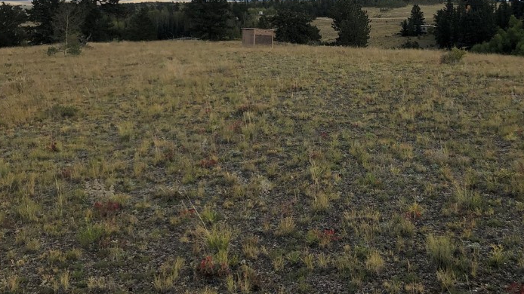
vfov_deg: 25.6
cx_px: 330
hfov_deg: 45.1
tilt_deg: -3.3
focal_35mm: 45
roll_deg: +0.7
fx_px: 625
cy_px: 27
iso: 20
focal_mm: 3.99
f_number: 1.8
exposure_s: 1/2288
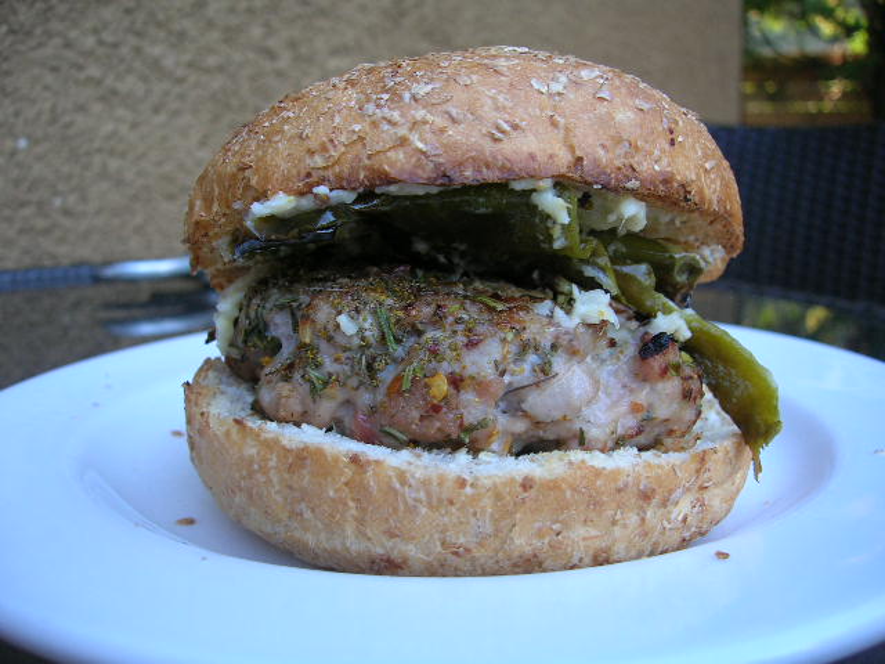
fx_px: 869
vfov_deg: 41.8
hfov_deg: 54.0
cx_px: 442
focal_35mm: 34
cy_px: 332
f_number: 2.9
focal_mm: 5.7
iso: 50
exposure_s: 1/30
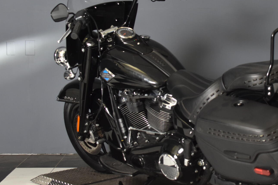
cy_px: 84
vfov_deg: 16.7
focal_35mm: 82
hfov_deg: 24.6
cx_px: 205
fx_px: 631
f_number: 4.5
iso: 800
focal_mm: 35
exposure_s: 1/160
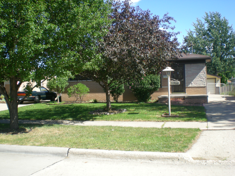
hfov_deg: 49.0
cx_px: 118
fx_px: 258
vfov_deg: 37.7
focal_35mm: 38
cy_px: 88
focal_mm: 6.3
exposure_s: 1/170
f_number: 4.6
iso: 50
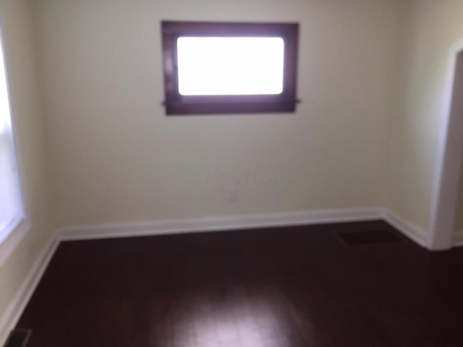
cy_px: 174
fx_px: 388
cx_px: 232
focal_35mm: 29
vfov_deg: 48.2
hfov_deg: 61.7
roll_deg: -0.8
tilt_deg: -15.5
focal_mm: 4.15
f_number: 2.2
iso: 40
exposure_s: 1/30
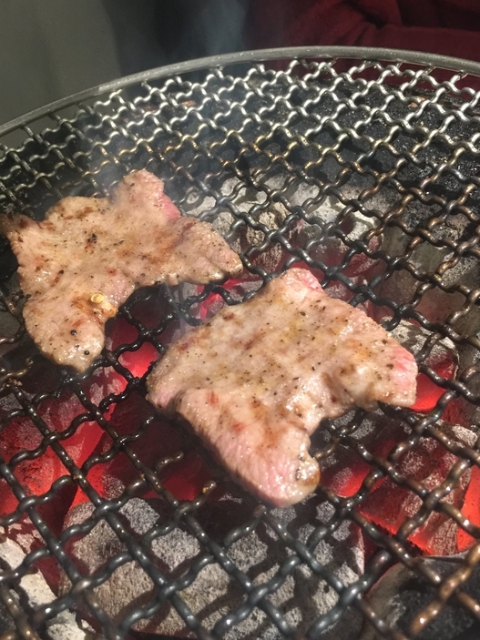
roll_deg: +13.4
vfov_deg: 55.2
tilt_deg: -42.4
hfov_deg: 42.9
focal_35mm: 33
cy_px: 283
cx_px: 222
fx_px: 610
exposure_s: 1/10
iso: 100
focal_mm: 4.15
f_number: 2.2
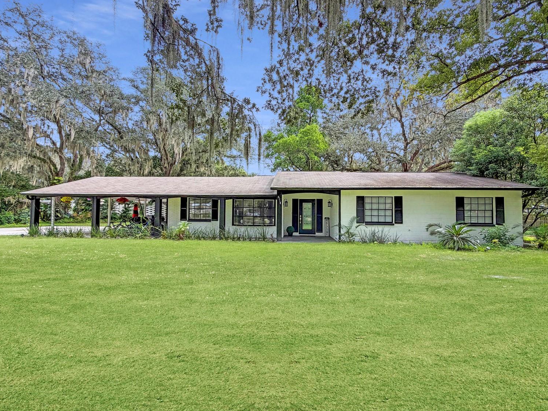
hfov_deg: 98.1
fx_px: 237
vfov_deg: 81.8
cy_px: 206
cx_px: 284
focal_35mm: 15
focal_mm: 2.22
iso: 64
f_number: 2.2
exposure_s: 1/498
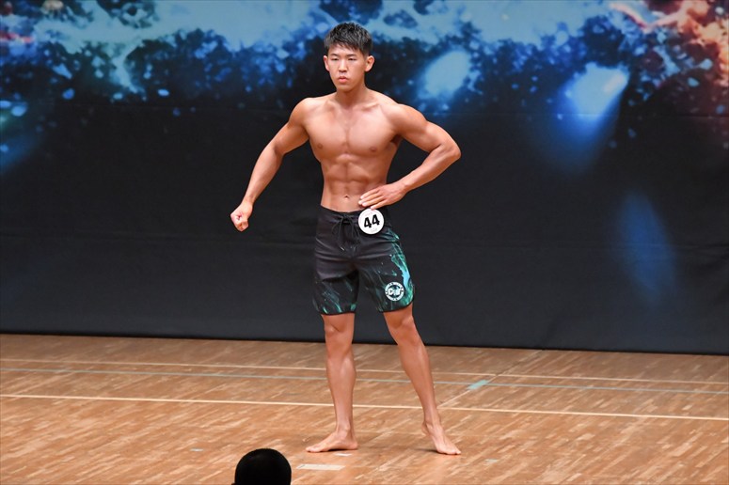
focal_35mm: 285
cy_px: 242
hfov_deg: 7.2
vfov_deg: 4.8
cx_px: 364
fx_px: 5769
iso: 8000
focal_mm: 190
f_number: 5.6
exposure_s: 1/400
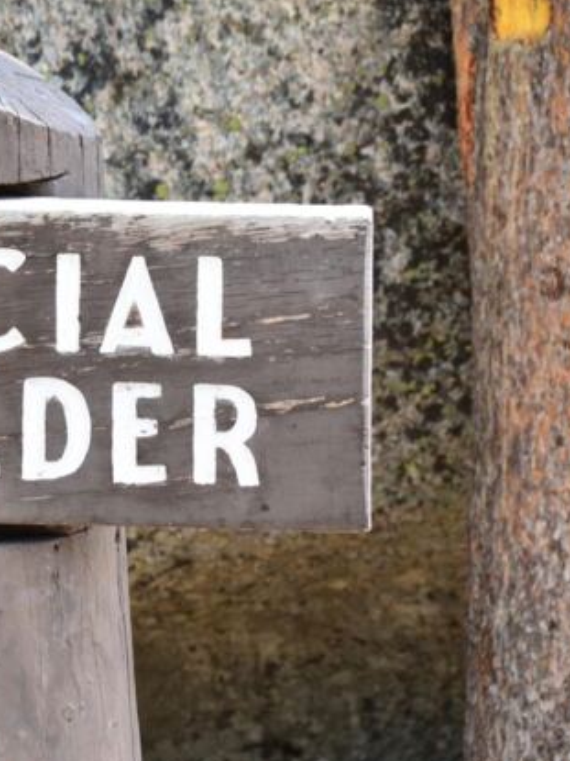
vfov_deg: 6.0
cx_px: 5
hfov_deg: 4.5
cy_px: 382
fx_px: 7315
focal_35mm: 333
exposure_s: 1/80
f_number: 10
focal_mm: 150
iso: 200
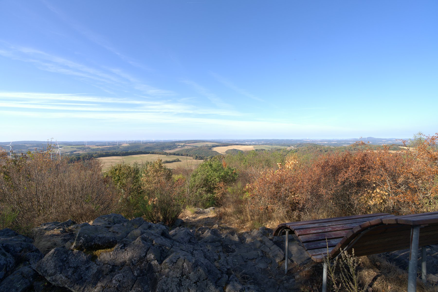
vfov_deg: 73.7
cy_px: 146
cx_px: 219
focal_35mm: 16
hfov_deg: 96.7
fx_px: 195
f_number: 6.3
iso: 100
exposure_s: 1/200
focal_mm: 16
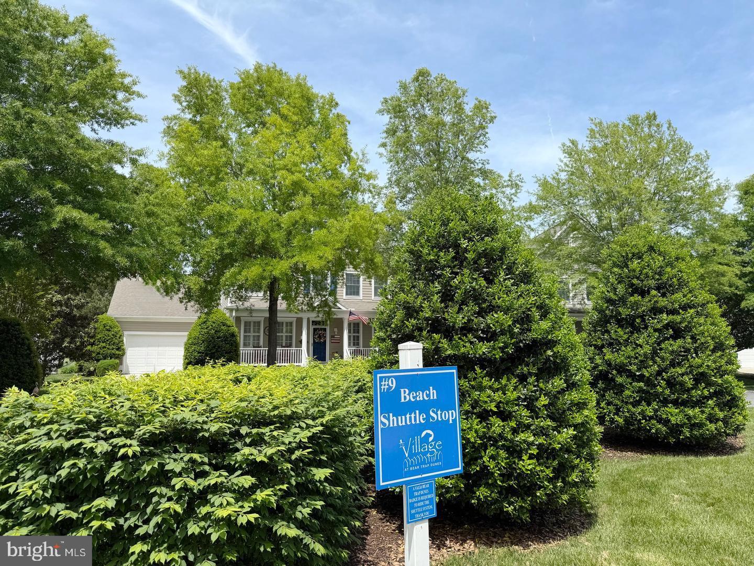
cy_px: 283
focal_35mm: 24
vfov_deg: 56.8
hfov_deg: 71.6
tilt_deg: +5.6
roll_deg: -0.3
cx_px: 377
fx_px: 523
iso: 80
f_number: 1.78
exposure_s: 1/3759
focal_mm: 6.76
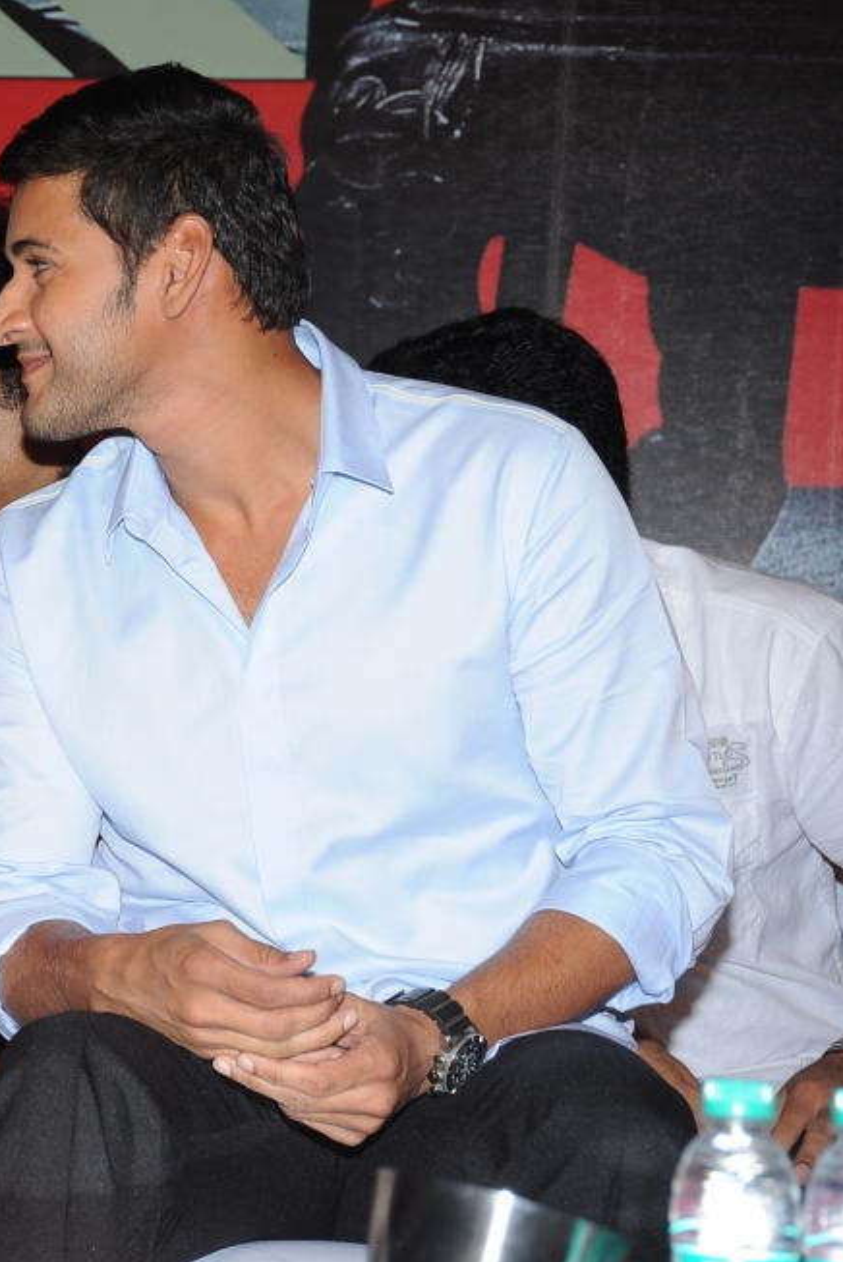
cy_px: 642
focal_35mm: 141
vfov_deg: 14.5
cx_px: -101
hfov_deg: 9.6
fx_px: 4947
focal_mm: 90
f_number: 7.1
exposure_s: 1/125
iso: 320
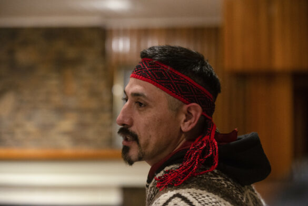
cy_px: 103
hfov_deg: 17.6
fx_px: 993
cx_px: 154
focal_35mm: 116
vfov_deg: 11.8
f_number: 3.5
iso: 3200
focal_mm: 116
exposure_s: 1/125
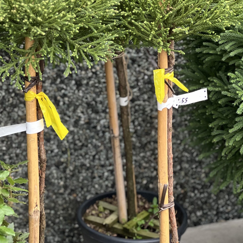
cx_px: 114
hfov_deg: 14.7
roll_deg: -1.0
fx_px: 945
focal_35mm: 119
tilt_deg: -20.7
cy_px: 113
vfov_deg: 14.7
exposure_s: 1/40
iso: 160
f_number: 2.8
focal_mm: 9
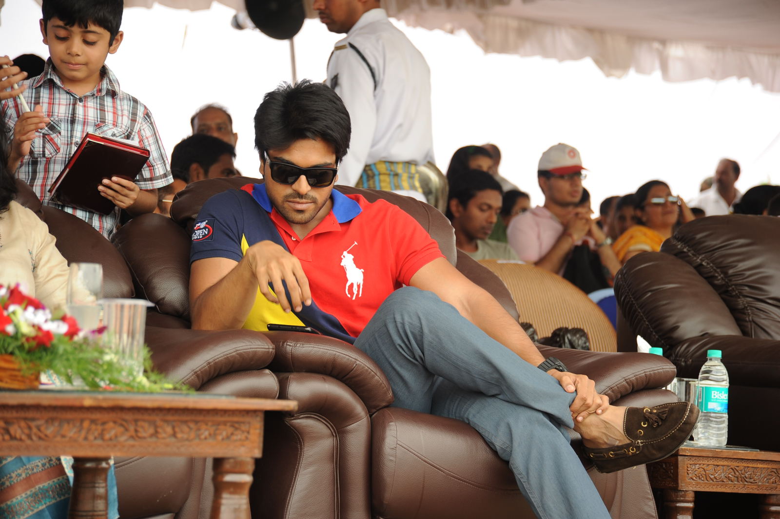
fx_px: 2599
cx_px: 390
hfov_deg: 17.1
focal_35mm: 120
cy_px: 260
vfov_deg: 11.4
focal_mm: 120
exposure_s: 1/125
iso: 400
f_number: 5.6
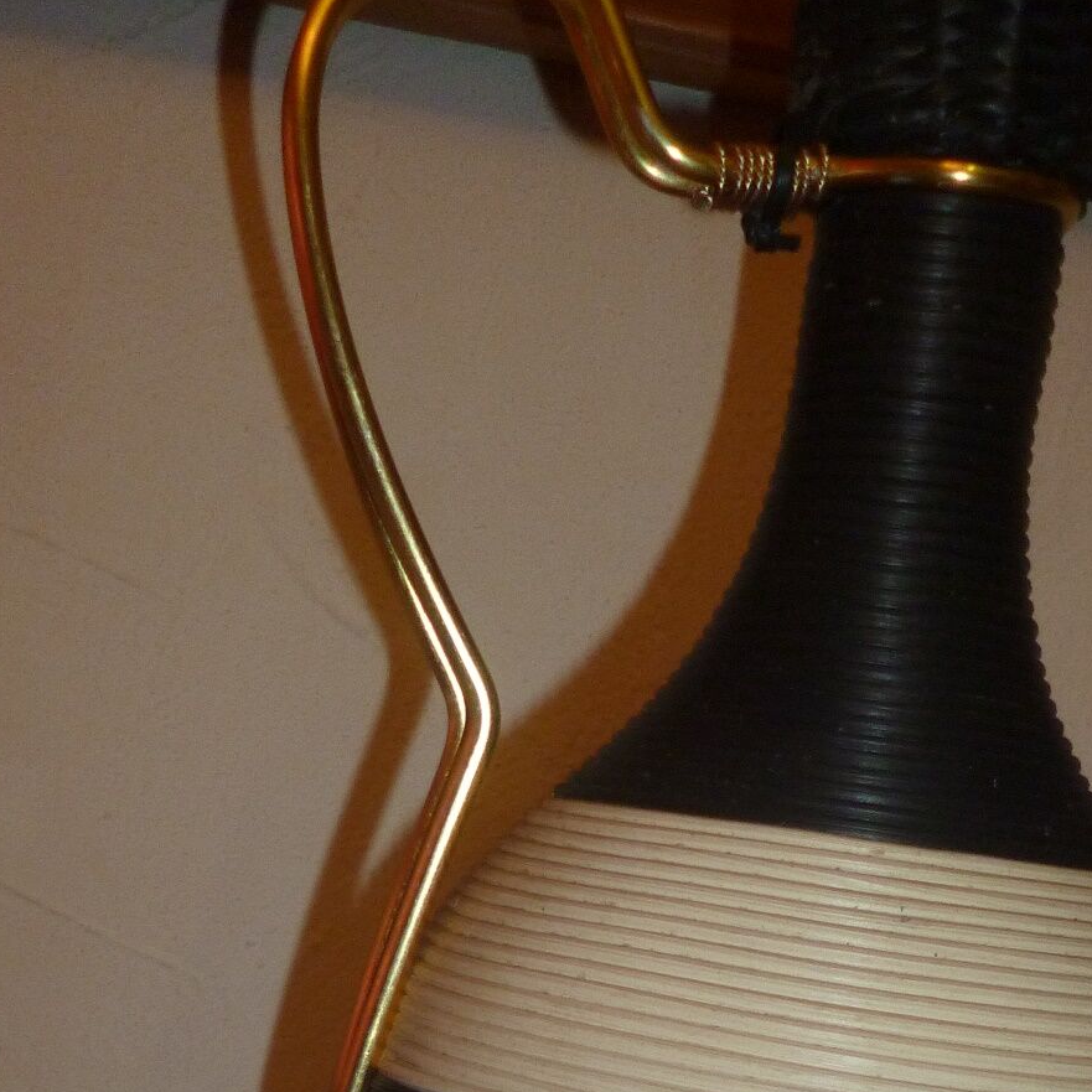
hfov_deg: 32.5
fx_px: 1856
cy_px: 1155
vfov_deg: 29.9
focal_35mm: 52
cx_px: 733
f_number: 2.5
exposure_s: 1/60
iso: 160
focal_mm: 4.3
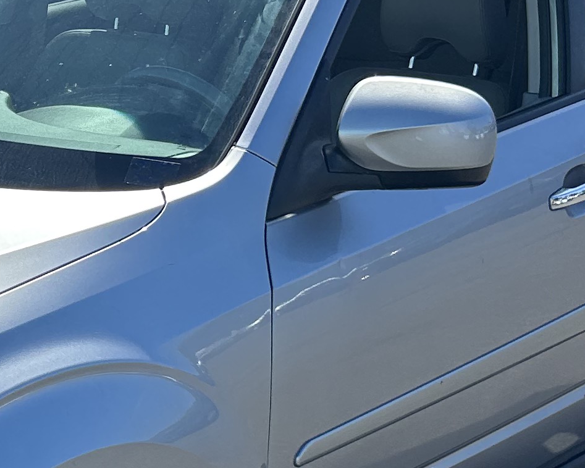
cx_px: -39
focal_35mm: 108
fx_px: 1870
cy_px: 325
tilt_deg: -16.2
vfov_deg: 14.2
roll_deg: -0.8
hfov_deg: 17.3
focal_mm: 5.7
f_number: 1.5
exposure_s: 1/2457
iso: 50
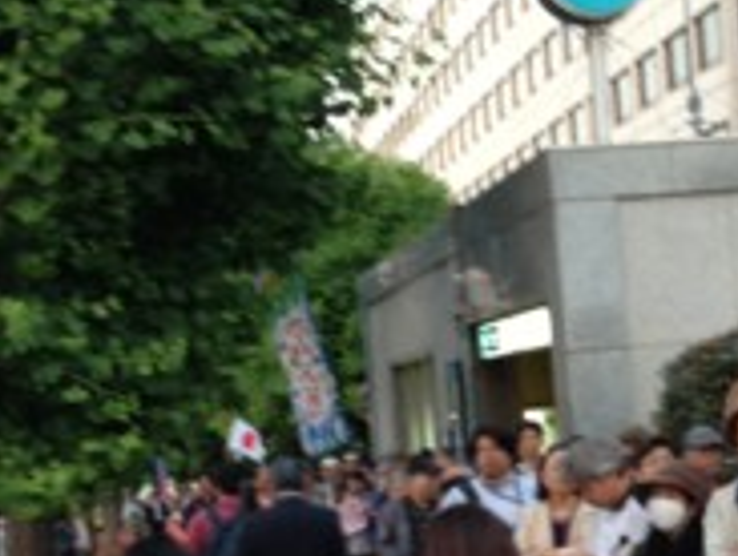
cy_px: 375
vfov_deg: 18.2
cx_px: 452
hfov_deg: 24.0
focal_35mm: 81
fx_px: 1730
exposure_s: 1/20
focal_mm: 4.13
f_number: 2.4
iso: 125
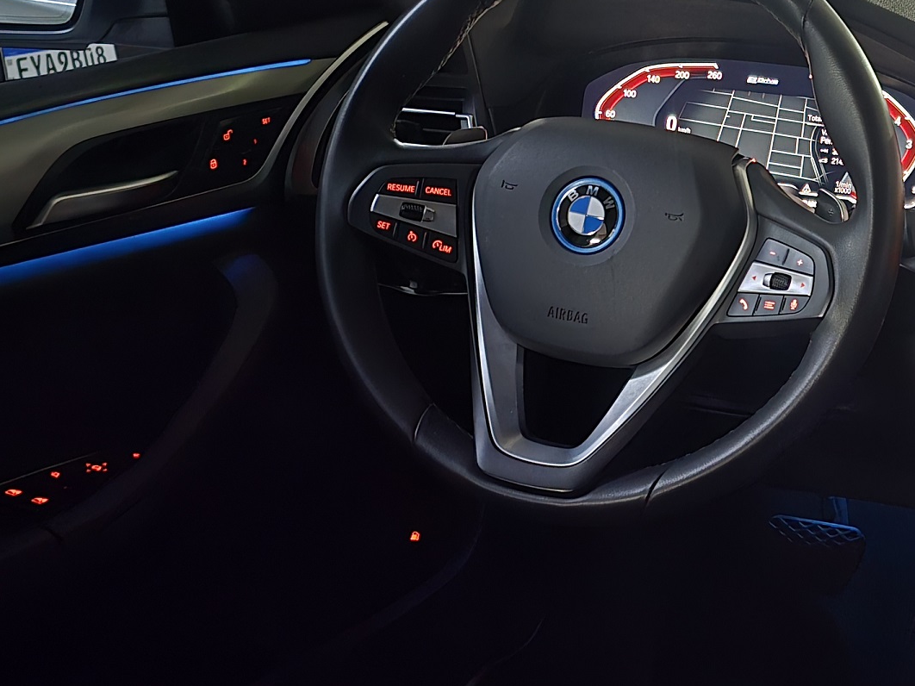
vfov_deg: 28.0
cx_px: 964
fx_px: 1374
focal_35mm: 52
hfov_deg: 33.0
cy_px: 341
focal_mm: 6.3
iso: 2500
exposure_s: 1/20
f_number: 1.7
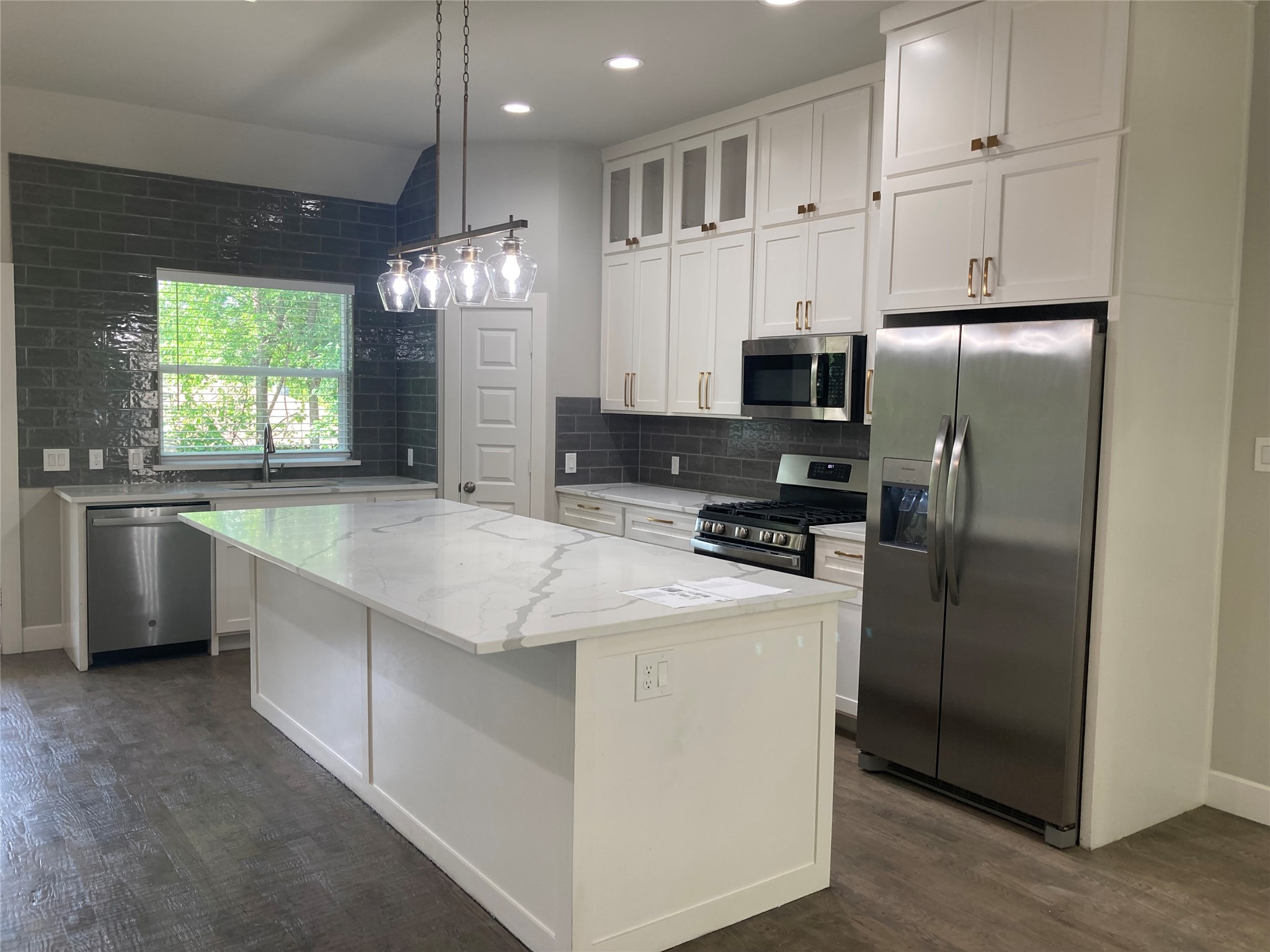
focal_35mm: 28
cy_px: 476
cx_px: 635
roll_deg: -1.4
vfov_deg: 49.7
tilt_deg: -4.7
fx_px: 1027
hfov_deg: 63.4
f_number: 1.8
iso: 50
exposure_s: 1/60
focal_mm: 3.99
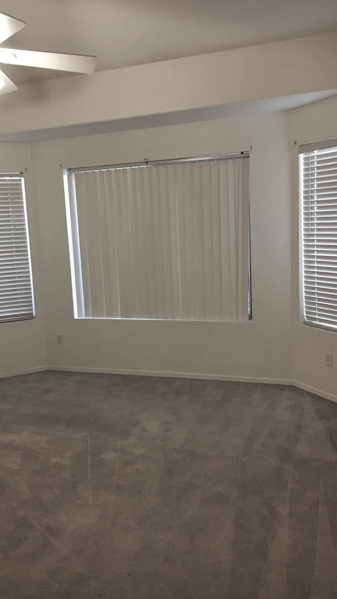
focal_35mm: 32
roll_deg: +3.0
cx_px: 135
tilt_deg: -9.8
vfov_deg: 61.0
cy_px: 302
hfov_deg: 36.5
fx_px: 508
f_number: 2.2
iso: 200
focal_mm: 4.15
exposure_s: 1/17
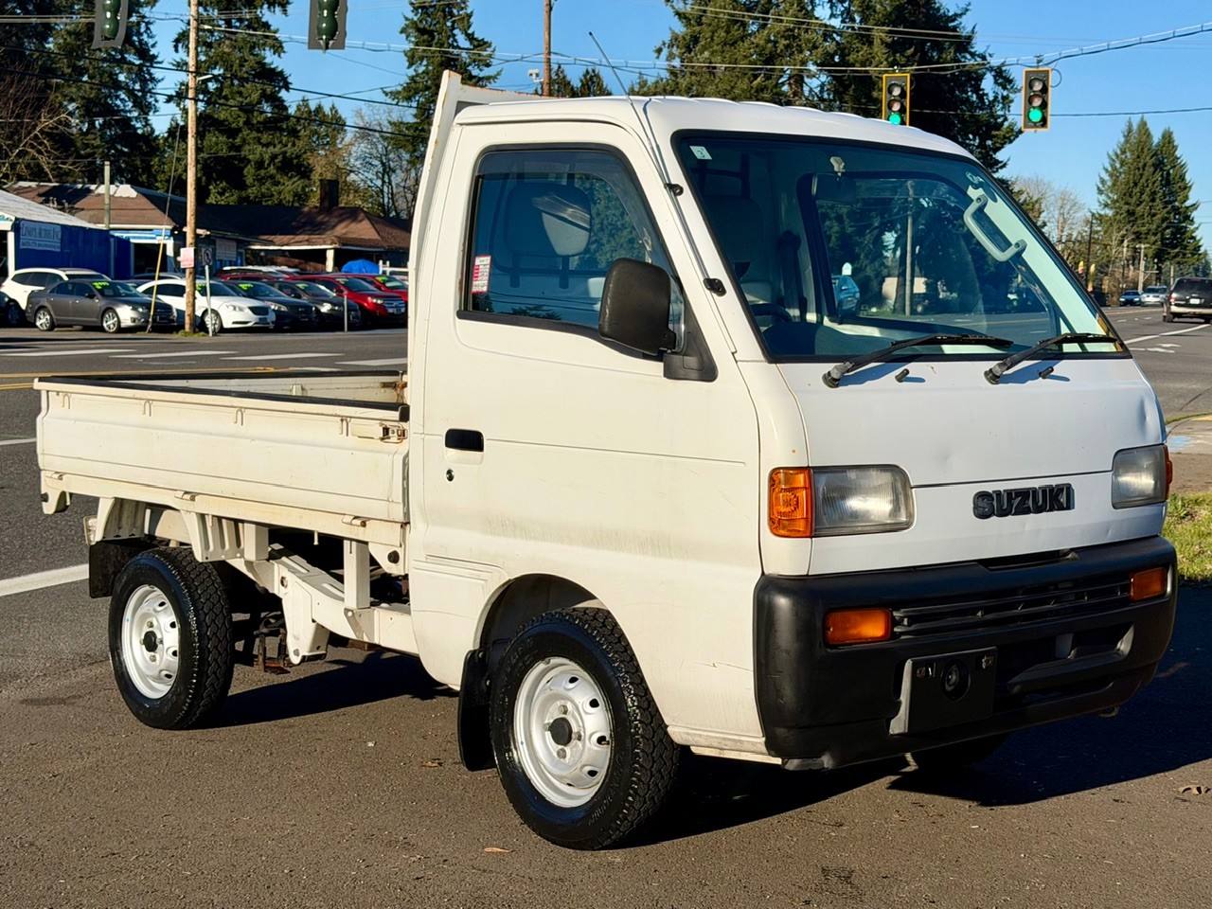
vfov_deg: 30.3
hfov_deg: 39.7
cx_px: 606
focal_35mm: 48
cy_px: 454
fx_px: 1681
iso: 80
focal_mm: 6.76
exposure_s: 1/11364
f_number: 1.78
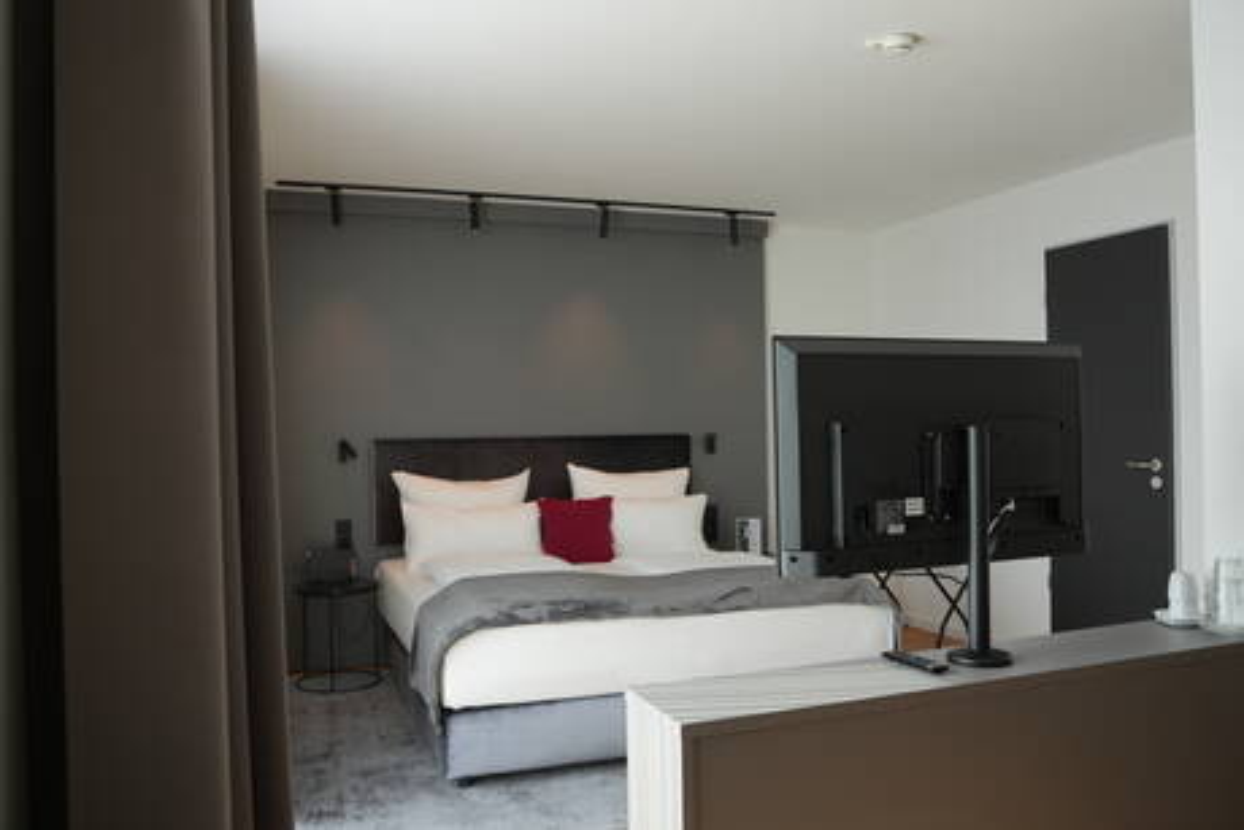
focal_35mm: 28
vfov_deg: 46.4
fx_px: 968
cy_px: 415
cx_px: 622
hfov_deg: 65.5
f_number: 4.5
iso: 100
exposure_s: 1/80
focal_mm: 28
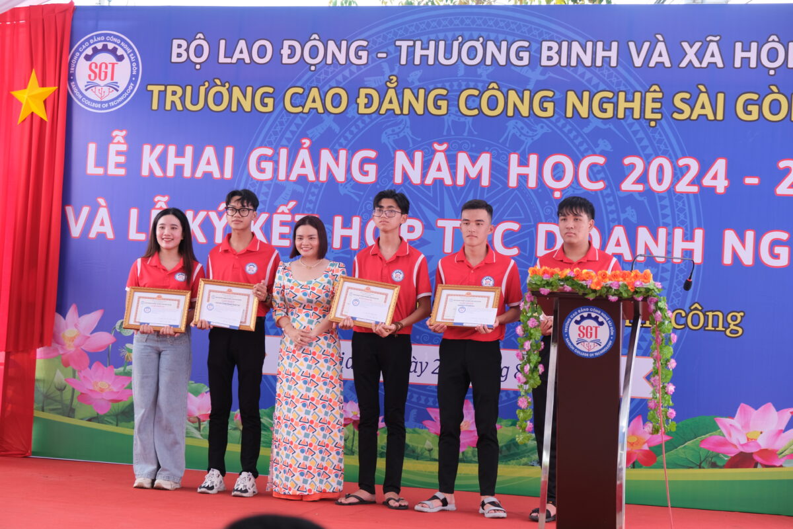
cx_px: 396
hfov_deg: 30.1
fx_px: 1476
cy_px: 264
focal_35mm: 67
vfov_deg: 20.3
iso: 320
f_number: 5
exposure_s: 1/150
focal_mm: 44.4
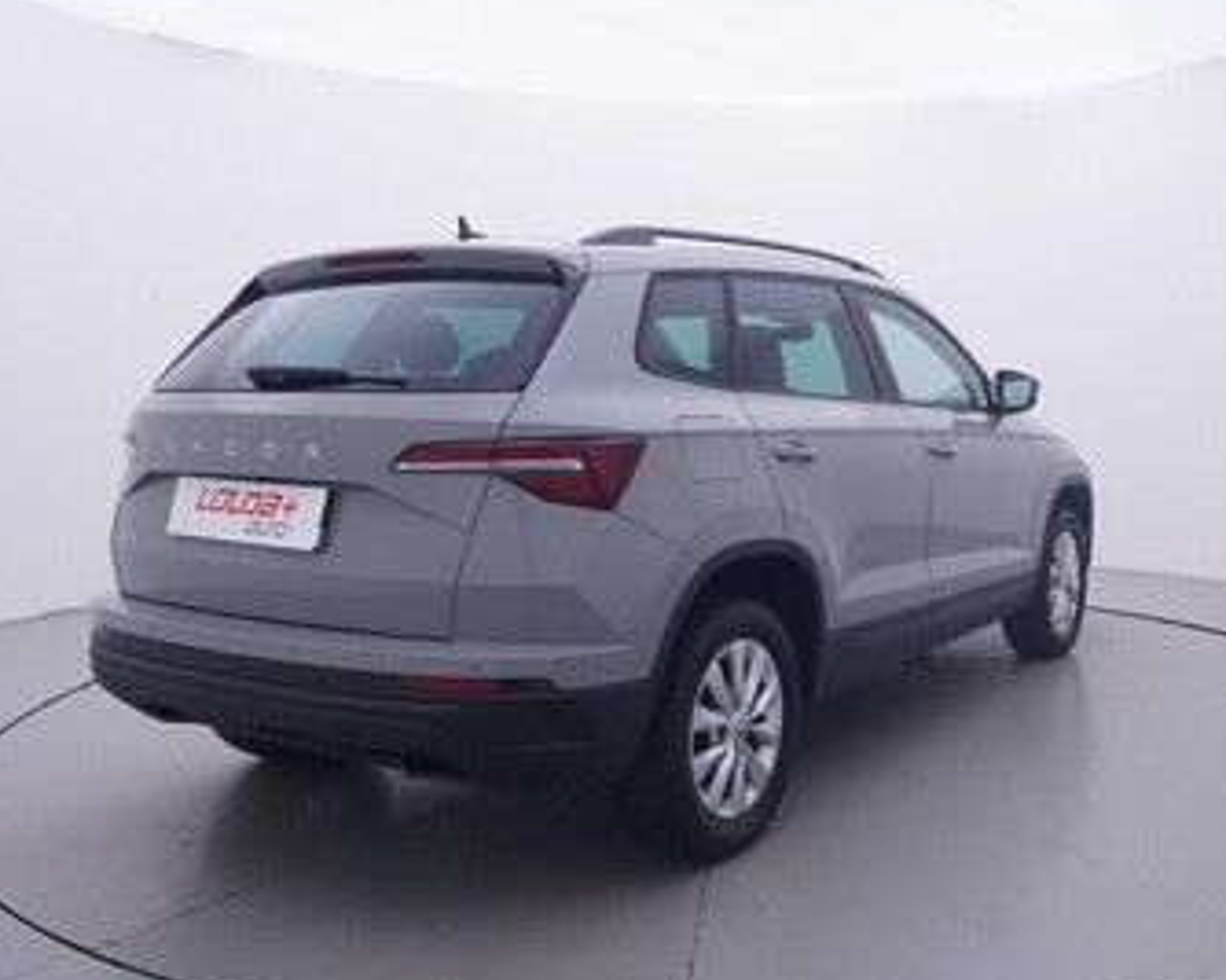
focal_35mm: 35
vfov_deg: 42.4
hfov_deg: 51.3
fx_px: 1261
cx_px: 762
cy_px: 446
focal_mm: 15
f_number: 5
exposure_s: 1/80
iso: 200
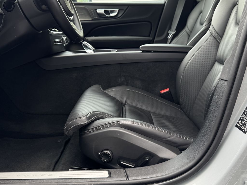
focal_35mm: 38
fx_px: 271
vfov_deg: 37.7
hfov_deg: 49.0
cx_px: 124
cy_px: 92
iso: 80
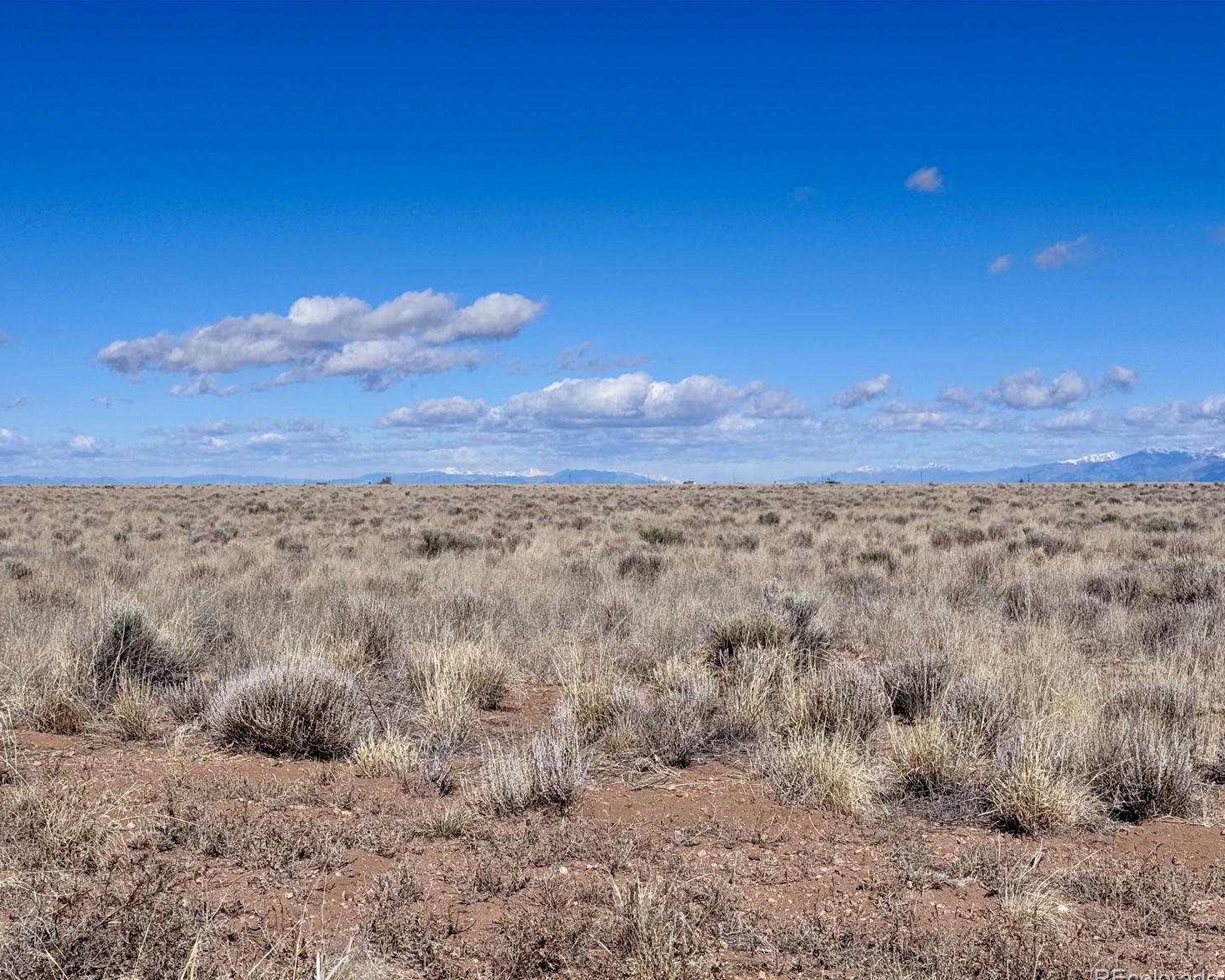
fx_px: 1849
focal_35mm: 51
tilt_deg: -2.5
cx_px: 562
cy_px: 496
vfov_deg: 29.7
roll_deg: -1.0
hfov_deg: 36.6
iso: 64
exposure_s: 1/12500
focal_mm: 6.76
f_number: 1.78
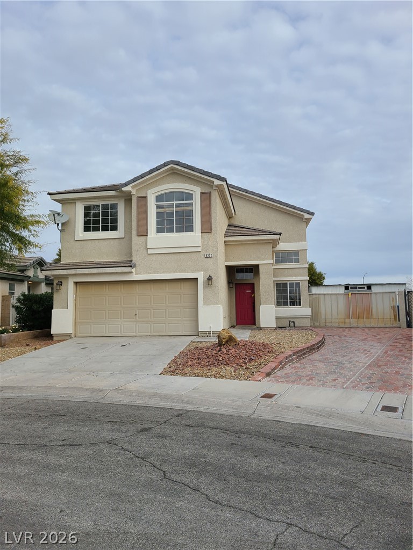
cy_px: 275
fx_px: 414
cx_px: 206
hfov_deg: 53.1
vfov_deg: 67.3
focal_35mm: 26
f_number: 1.8
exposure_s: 1/1770
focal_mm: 5.4
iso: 40
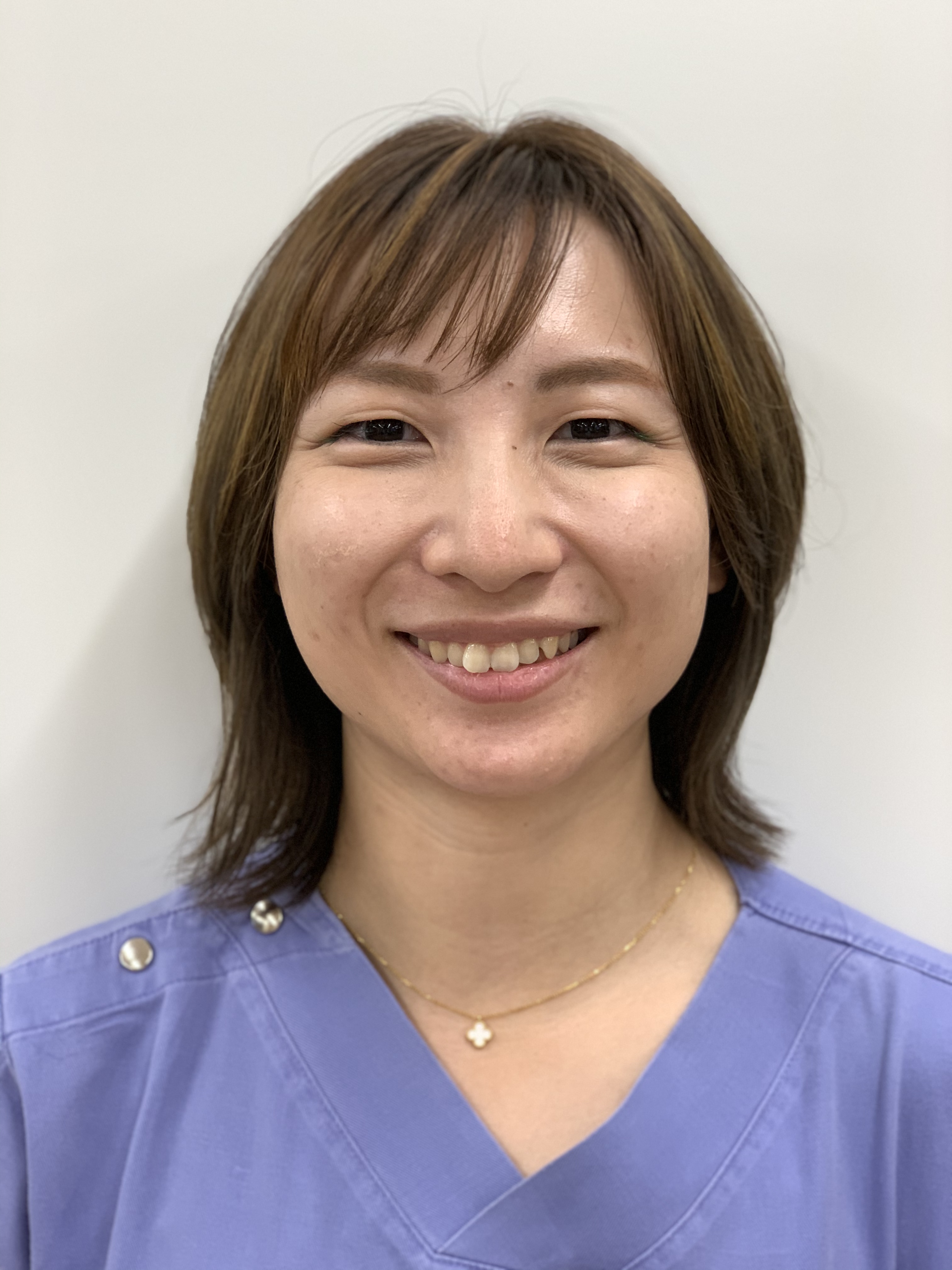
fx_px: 1907
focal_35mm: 52
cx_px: 476
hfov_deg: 28.0
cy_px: 635
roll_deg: +0.9
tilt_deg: -5.0
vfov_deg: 36.8
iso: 125
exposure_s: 1/68
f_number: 2.4
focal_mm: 6
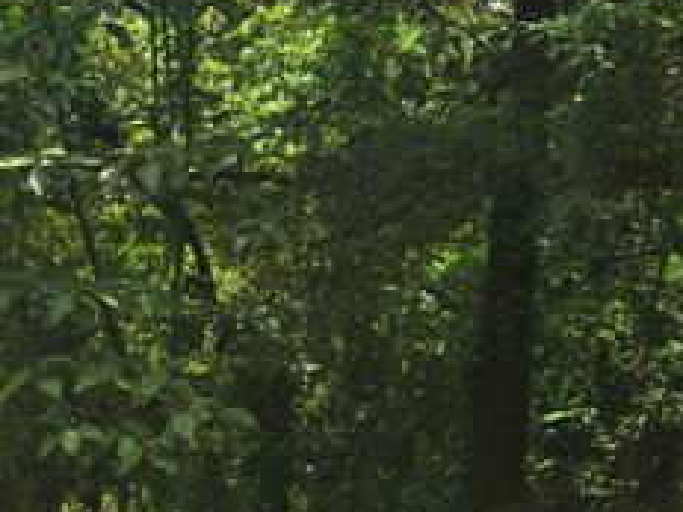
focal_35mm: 102
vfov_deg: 14.0
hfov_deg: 19.1
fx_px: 2011
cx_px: 142
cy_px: 622
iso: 25
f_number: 1.8
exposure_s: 1/624
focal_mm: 5.4
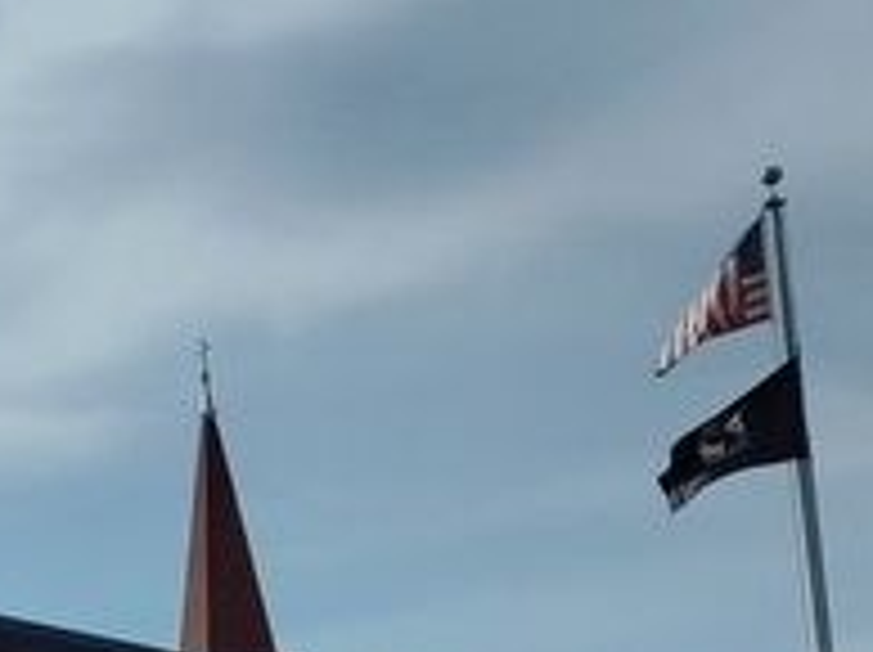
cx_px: -832
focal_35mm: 95
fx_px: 2393
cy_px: 985
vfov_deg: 14.5
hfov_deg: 16.3
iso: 100
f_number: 1.8
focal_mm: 5.56
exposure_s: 1/5374
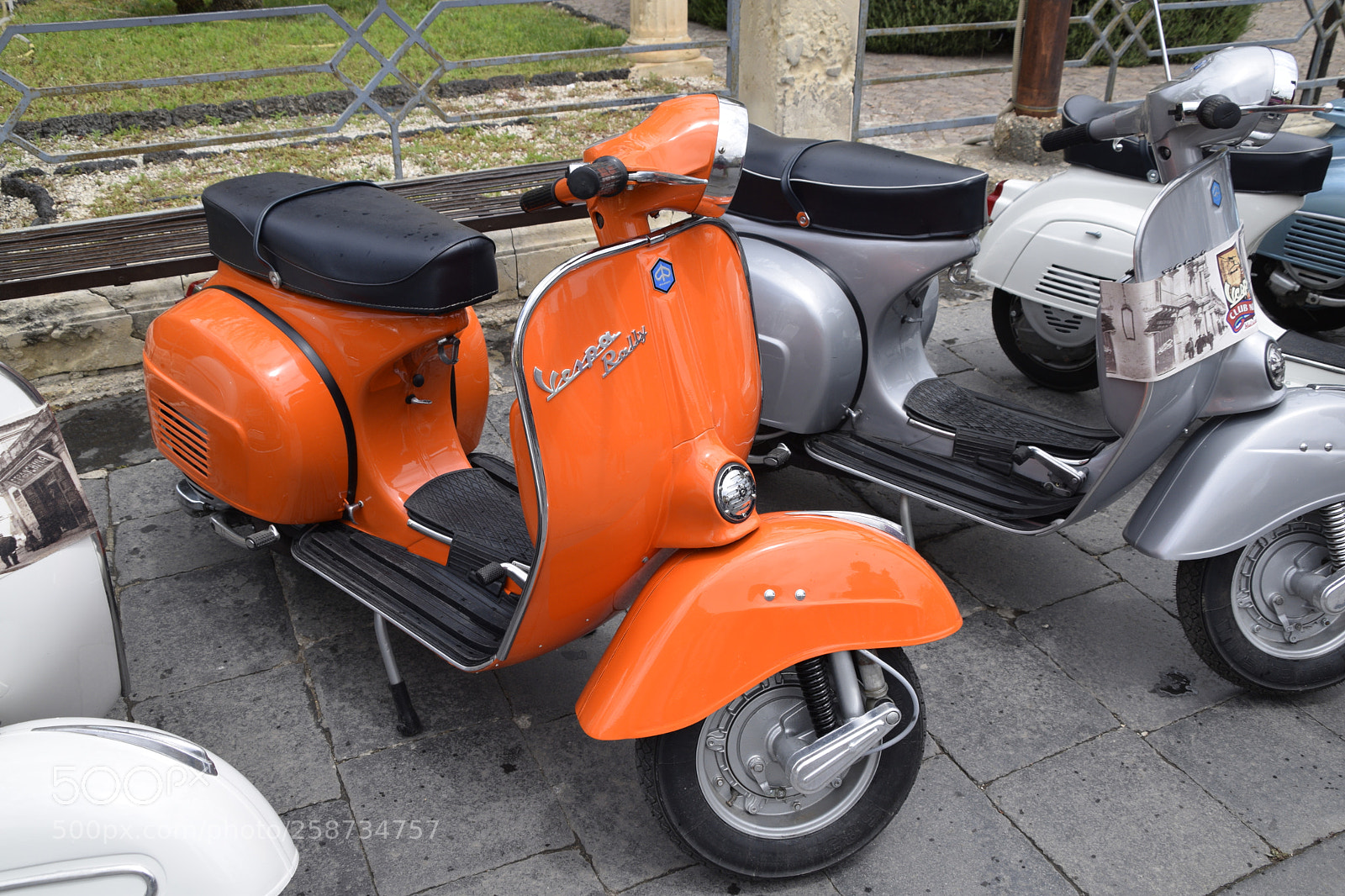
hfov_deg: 59.5
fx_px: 1177
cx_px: 672
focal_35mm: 32
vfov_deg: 41.7
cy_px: 448
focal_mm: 21
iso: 200
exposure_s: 1/320
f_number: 9
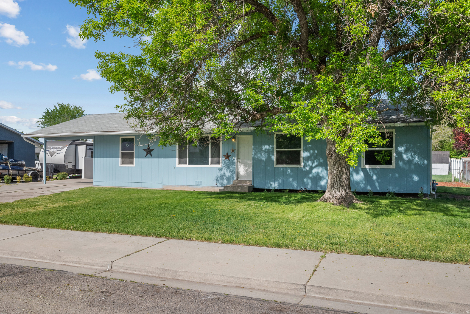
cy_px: 157
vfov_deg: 43.6
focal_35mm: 30
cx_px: 235
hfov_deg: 61.9
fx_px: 392
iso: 800
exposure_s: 1/640
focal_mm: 30
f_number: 8
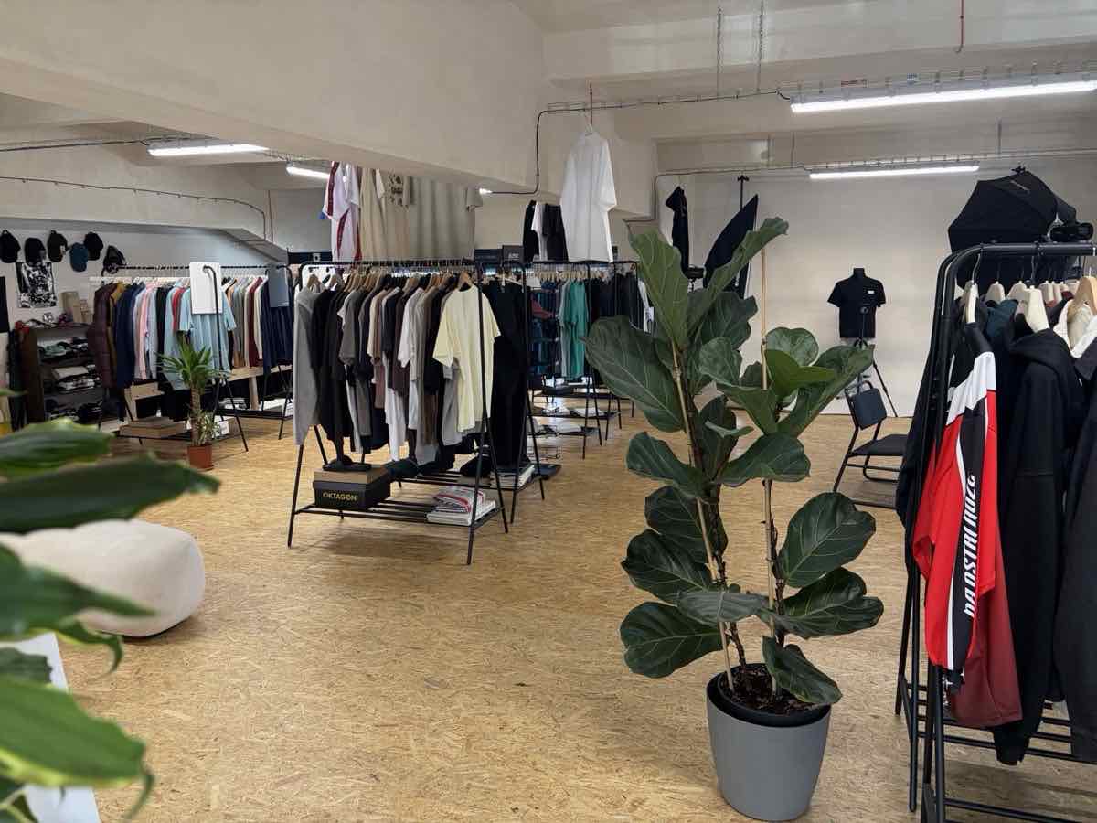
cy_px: 412
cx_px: 548
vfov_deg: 53.1
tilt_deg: -9.4
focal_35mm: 26
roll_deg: +1.0
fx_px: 824
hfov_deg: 67.3
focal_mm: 5.96
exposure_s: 1/115
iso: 125
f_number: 1.6
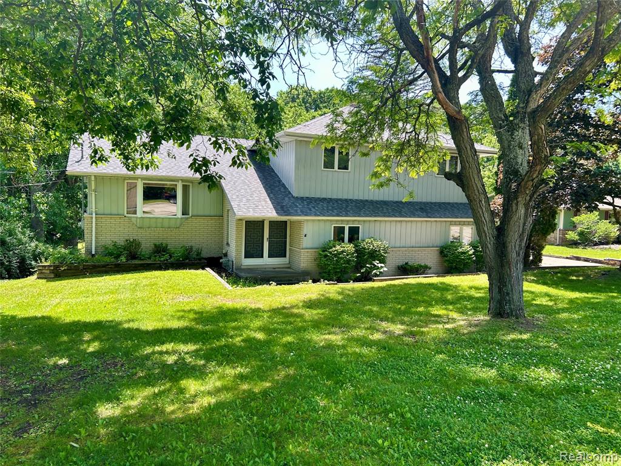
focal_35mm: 26
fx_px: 466
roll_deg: -1.3
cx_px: 310
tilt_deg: -3.8
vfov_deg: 53.1
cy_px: 233
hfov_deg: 67.3
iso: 50
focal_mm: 5.7
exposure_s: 1/495
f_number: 1.5
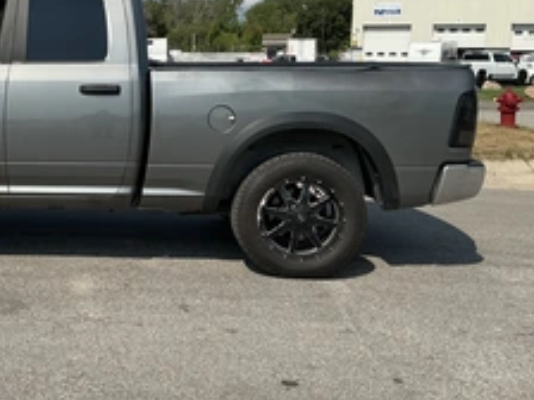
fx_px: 771
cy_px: 131
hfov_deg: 36.2
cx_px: 67
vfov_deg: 28.9
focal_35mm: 50
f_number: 1.8
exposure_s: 1/2227
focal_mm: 3
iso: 25
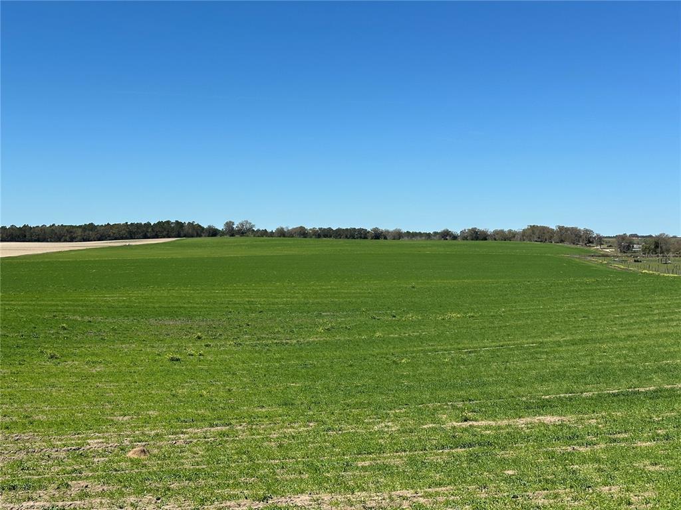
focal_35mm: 48
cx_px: 340
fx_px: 944
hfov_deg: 39.7
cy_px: 255
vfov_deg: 30.3
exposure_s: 1/5556
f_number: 1.78
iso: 64
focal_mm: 6.86
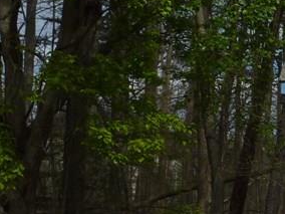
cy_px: 210
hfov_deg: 12.6
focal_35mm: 144
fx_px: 1186
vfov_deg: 10.2
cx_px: 497
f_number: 5.6
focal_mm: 6.5
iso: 100
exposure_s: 1/640
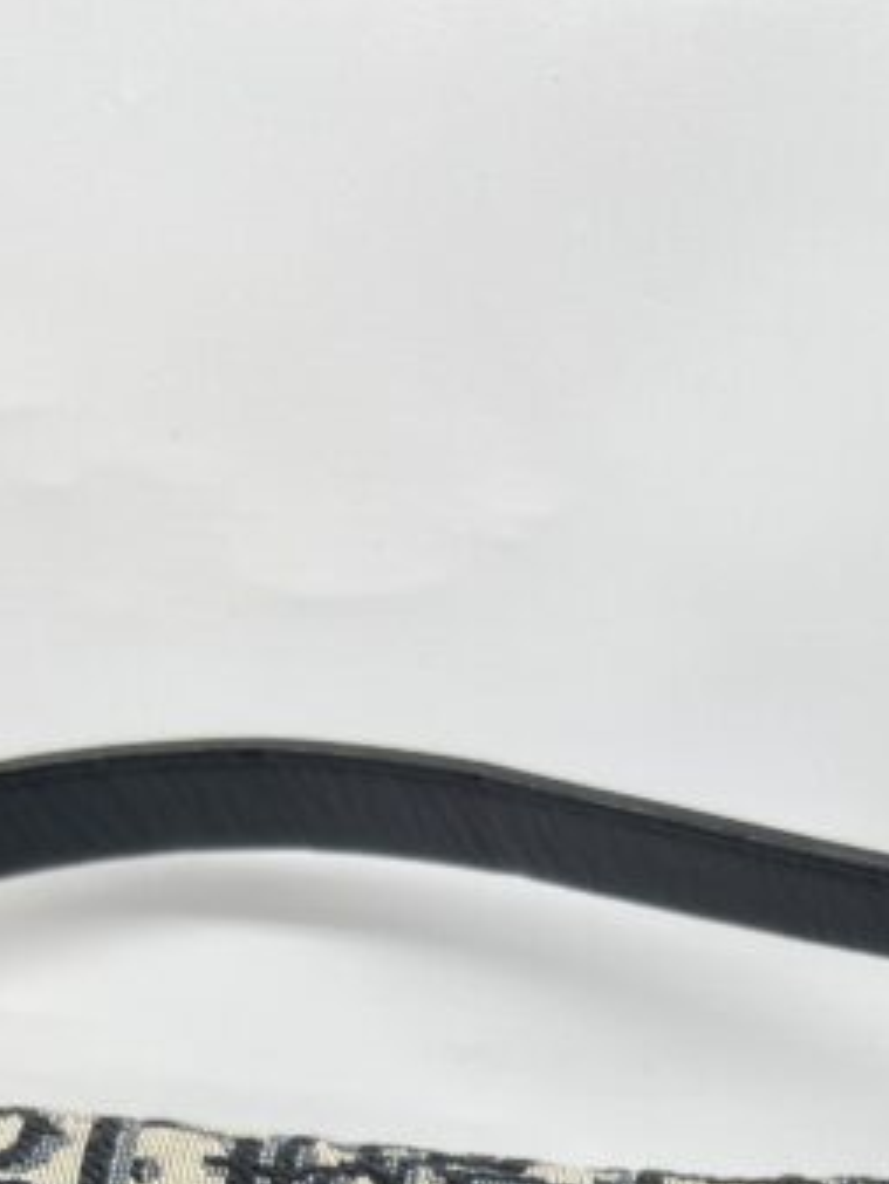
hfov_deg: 18.4
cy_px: 1771
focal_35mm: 79
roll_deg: -5.0
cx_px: 784
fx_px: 2703
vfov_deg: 21.0
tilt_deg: -29.7
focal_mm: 5.7
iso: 32
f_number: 1.5
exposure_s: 1/100
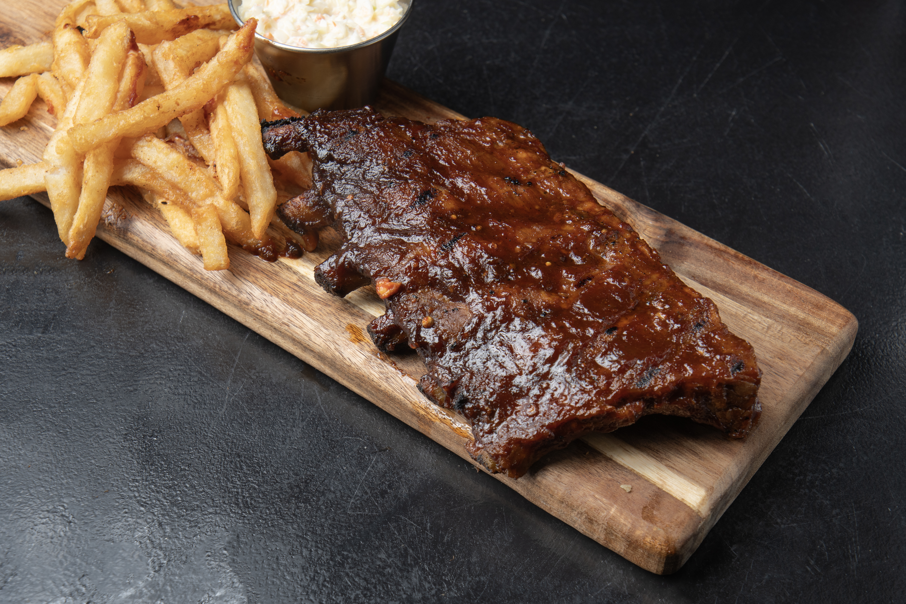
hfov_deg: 31.9
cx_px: 453
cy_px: 302
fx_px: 1585
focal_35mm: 63
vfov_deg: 21.6
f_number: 7.1
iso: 125
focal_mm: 42
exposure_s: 1/250
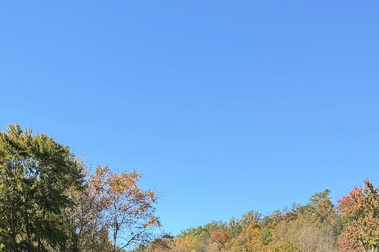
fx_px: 716
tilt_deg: -0.1
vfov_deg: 18.4
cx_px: 165
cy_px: 342
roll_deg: +0.8
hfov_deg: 29.6
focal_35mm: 68
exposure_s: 1/1812
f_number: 1.78
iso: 80
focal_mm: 6.76
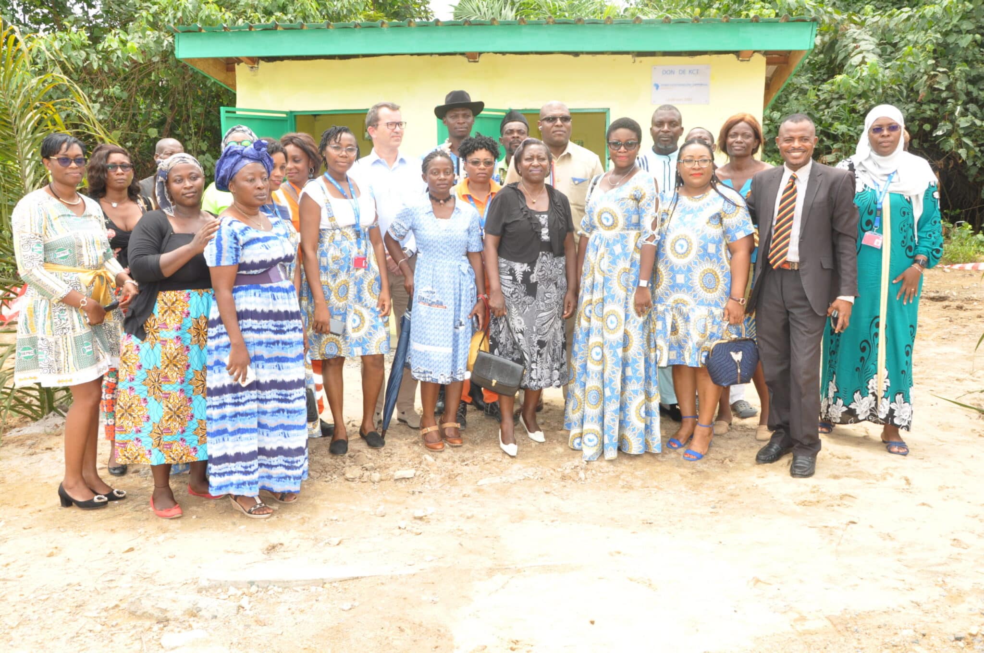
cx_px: 492
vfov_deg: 41.6
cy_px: 326
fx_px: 860
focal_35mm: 32
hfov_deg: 59.6
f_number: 8
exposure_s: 1/200
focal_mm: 21
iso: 400
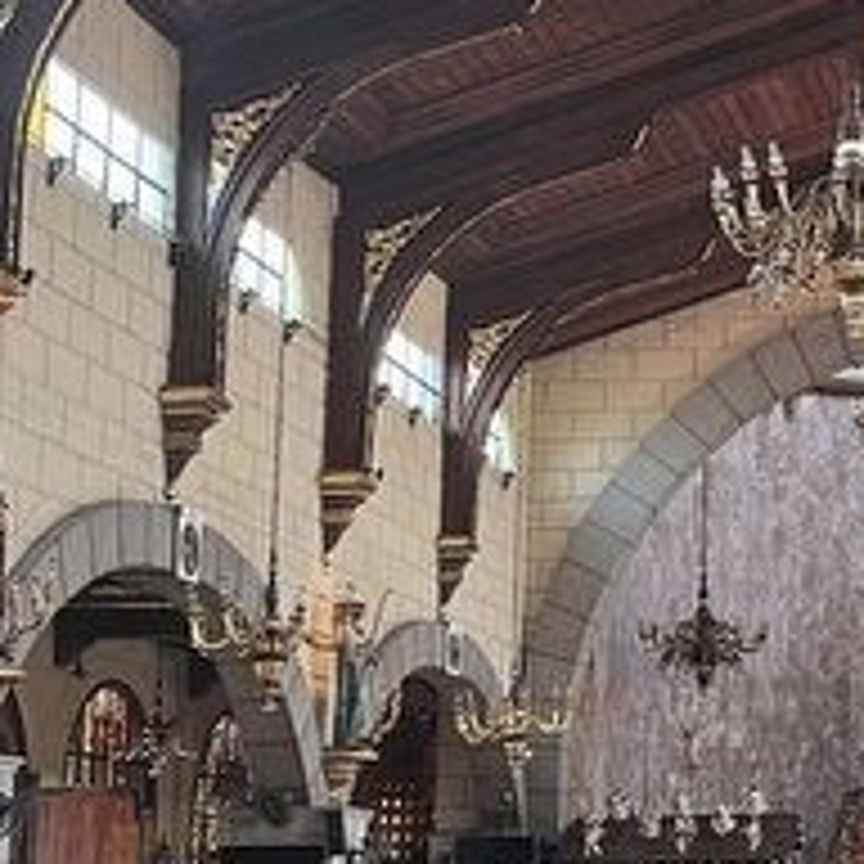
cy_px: 436
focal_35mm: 96
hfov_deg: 17.5
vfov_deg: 18.1
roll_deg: +0.2
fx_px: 2711
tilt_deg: +10.1
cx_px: 927
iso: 125
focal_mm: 5.1
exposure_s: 1/92
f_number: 1.6
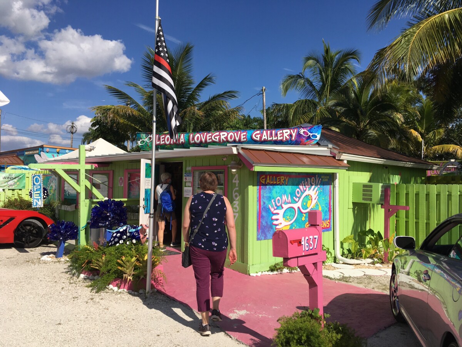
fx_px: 387
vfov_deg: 48.2
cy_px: 174
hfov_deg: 61.7
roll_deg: -0.9
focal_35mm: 29
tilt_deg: +1.5
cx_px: 231
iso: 25
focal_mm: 4.15
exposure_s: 1/2653
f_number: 2.2
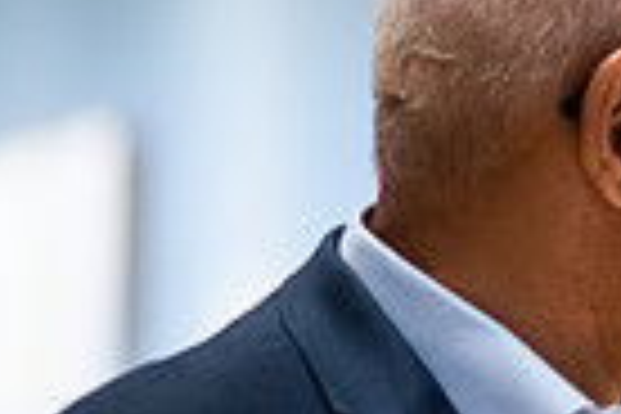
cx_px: 898
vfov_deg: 3.7
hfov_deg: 5.6
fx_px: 6348
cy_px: 354
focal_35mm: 368
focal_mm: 85
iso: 1250
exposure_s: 1/200
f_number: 1.4
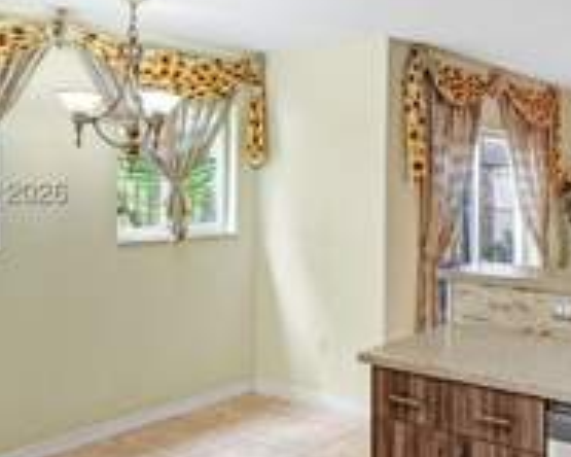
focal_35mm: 39
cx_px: 438
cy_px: 198
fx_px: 659
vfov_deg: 38.2
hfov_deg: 45.0
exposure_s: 1/100
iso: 640
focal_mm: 16
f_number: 4
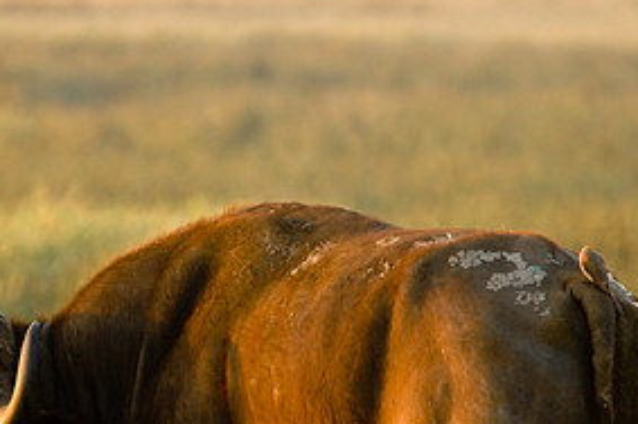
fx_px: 18480
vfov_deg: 1.3
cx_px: 248
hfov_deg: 2.0
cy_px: 328
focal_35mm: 1044
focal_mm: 340
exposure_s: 1/80
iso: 400
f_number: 4.8
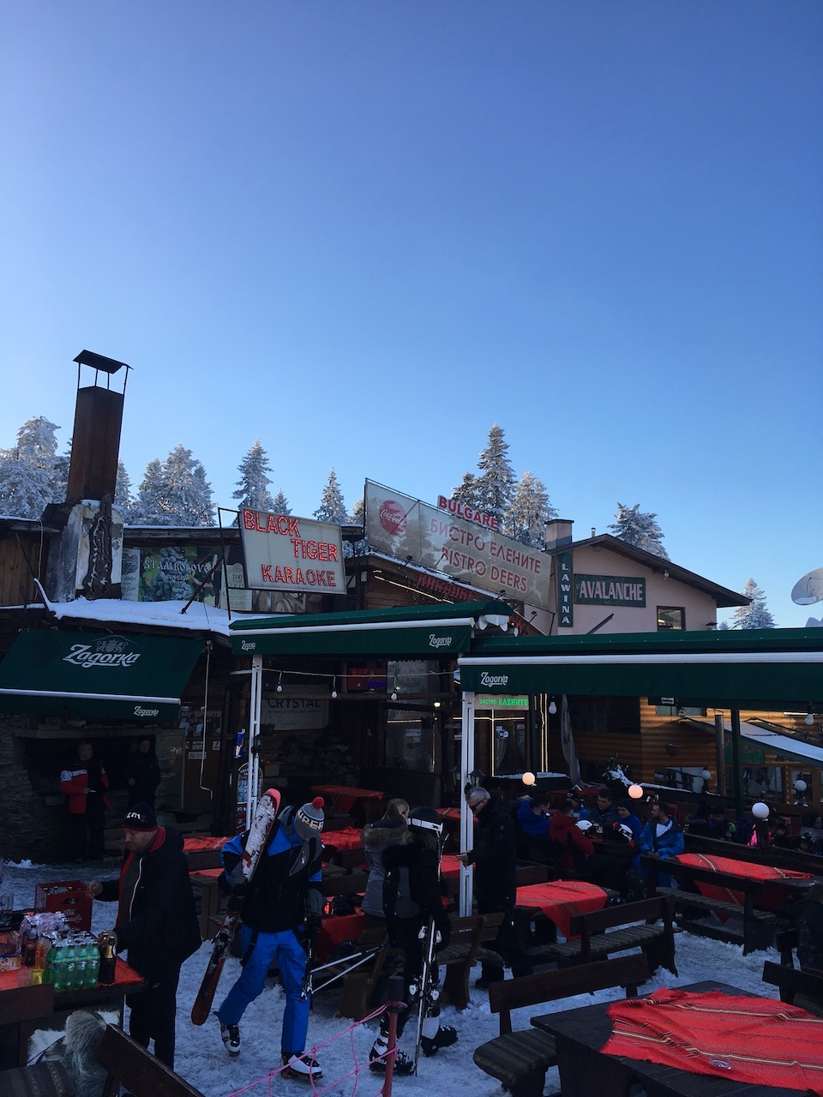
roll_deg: -2.0
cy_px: 548
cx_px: 412
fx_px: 919
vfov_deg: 61.7
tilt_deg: +7.1
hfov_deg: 48.2
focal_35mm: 29
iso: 25
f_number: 2.2
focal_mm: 4.15
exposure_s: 1/541
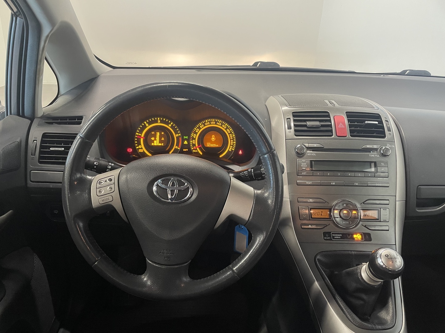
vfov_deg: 53.1
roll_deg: -2.5
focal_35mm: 26
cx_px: 222
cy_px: 166
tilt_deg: -22.6
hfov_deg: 67.3
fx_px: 334
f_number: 1.6
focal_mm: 4.2
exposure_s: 1/60
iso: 320
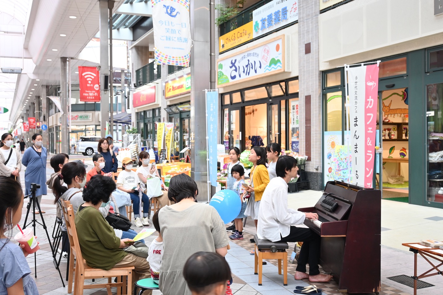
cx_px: 222
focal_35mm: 40
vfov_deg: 33.6
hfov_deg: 48.7
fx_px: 489
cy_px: 148
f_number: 4.5
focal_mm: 26.5
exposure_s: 1/40
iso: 500
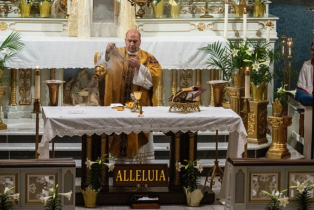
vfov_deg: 6.1
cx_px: 177
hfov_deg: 9.1
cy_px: 95
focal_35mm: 226
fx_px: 1971
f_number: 14
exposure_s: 1/60
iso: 5000
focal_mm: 200
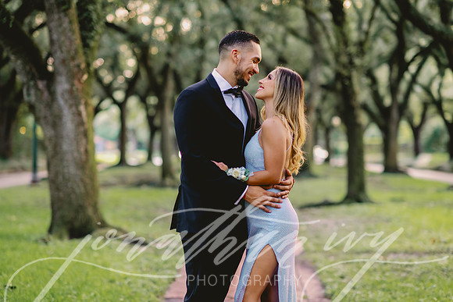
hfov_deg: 23.9
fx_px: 1070
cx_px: 226
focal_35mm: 85
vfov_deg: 16.1
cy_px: 151
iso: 1250
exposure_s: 1/250
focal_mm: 85
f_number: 2
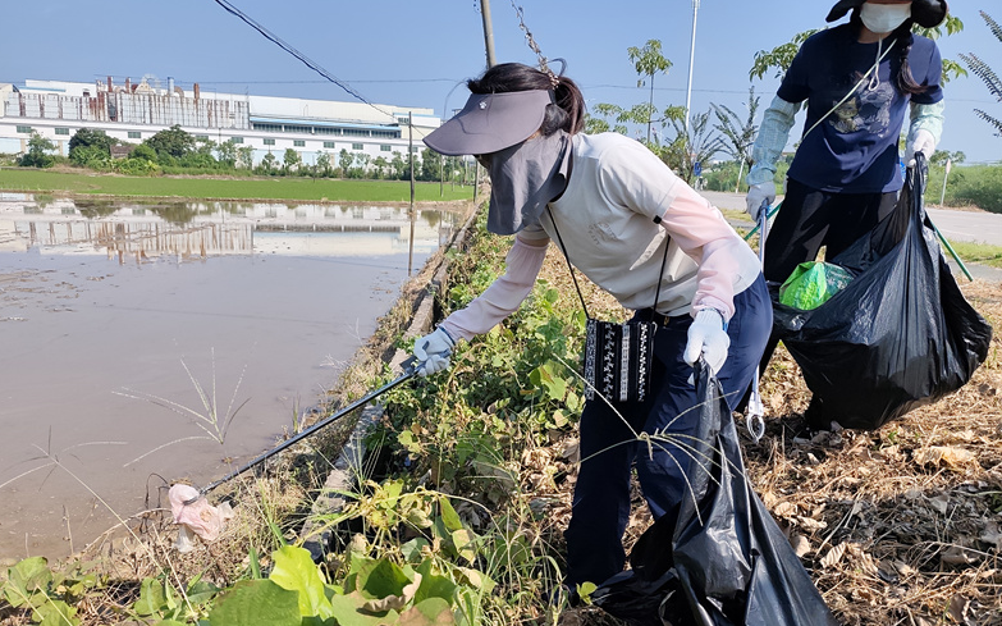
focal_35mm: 26
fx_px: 710
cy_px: 328
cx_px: 493
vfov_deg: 47.6
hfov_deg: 70.4
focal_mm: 5.84
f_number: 1.6
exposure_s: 1/3399
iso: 50
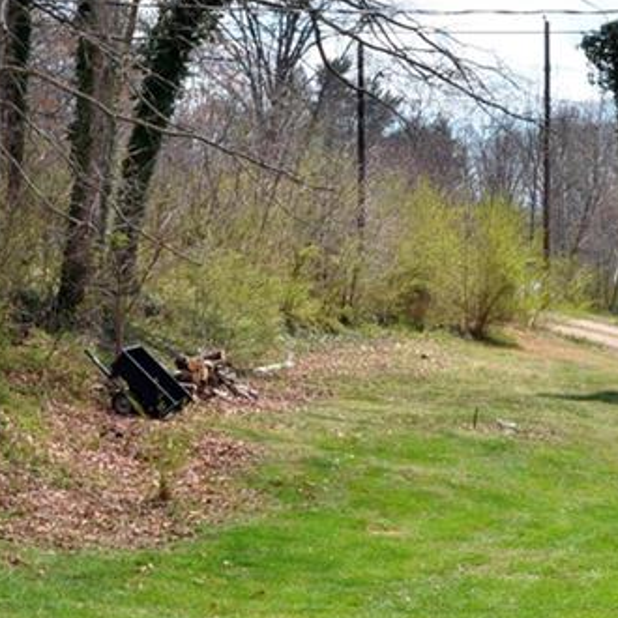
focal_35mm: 71
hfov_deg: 24.2
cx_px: 219
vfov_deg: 24.3
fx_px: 1434
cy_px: 254
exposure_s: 1/250
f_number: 8
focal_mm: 18
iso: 160
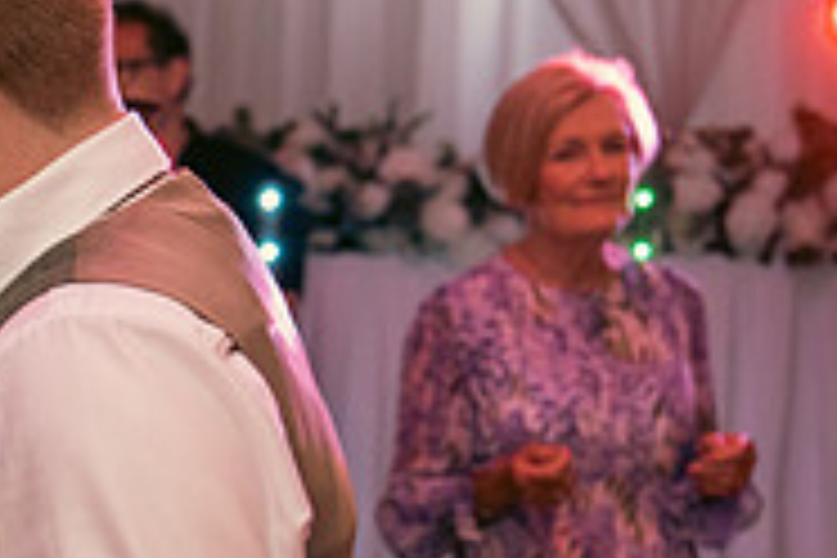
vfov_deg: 9.1
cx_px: -378
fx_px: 3487
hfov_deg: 13.0
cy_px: 583
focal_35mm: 150
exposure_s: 1/160
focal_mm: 48
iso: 2500
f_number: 3.5
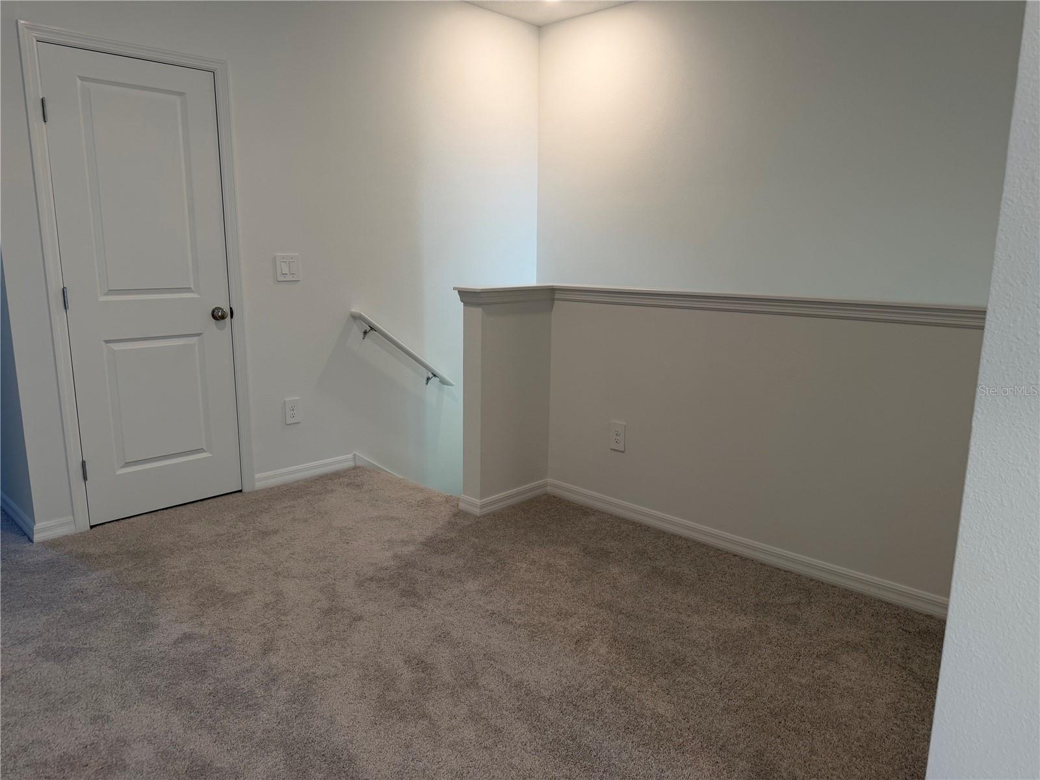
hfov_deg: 71.6
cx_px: 520
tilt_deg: -10.8
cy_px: 390
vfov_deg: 56.8
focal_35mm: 24
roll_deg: -0.1
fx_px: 721
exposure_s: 1/120
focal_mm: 6.76
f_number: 1.78
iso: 125
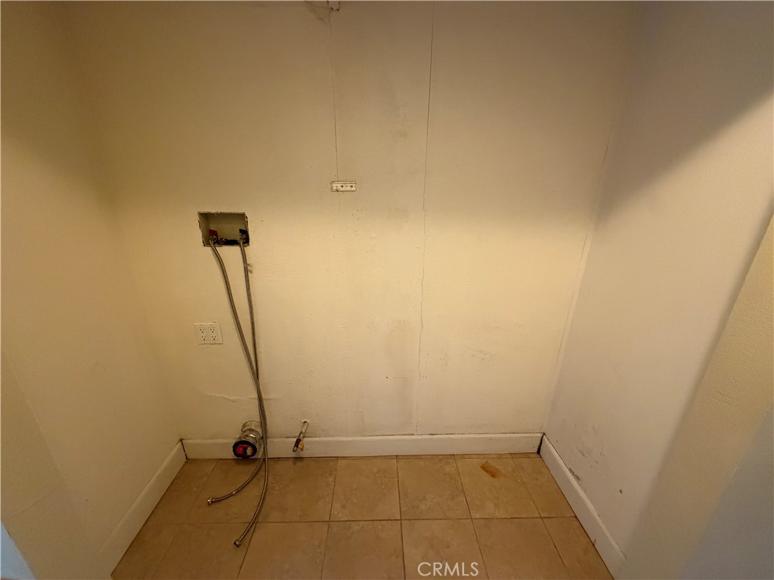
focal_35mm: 14
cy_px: 290
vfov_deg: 85.7
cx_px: 387
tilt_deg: -19.8
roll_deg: +0.6
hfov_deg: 102.1
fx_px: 313
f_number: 2.2
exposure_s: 1/60
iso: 800
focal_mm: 2.22
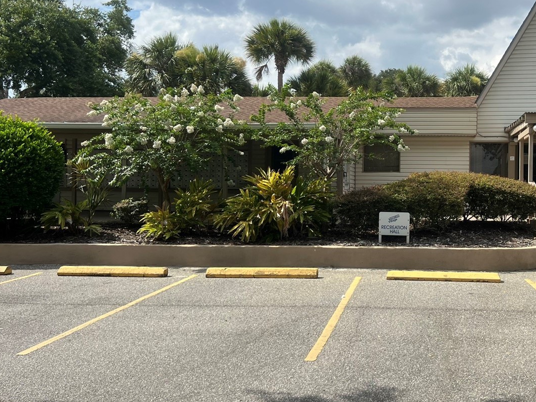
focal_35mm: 39
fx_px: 604
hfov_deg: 47.0
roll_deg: -0.8
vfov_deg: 36.7
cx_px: 364
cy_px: 171
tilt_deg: +2.0
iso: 50
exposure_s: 1/4115
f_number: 1.5
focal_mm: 5.7
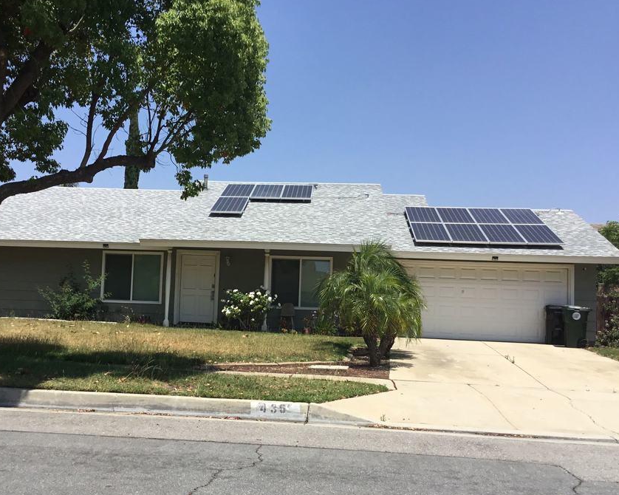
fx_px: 714
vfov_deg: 38.2
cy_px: 271
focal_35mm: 39
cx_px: 271
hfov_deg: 46.8
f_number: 2.4
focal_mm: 3.3
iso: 25
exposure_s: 1/1538
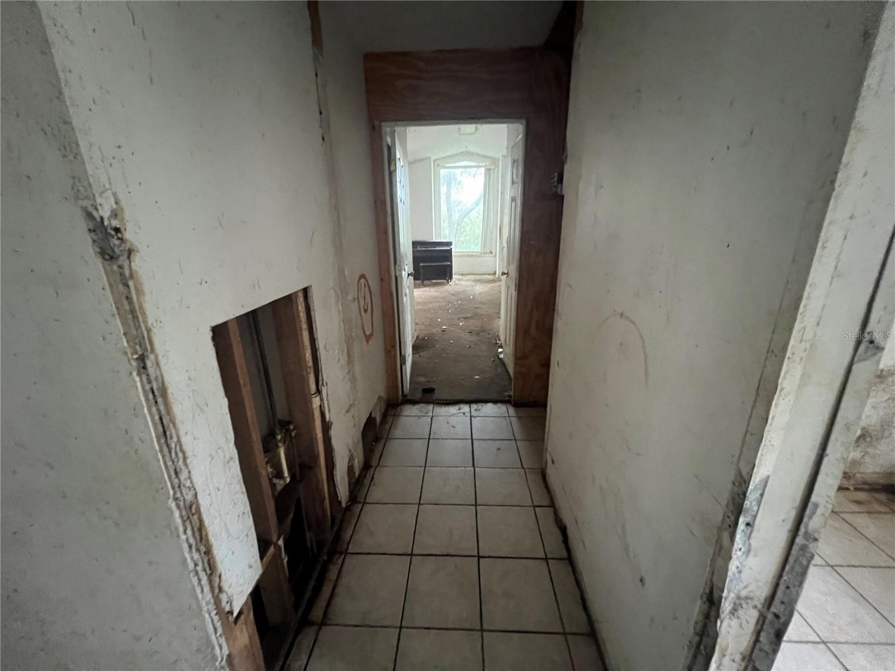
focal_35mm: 13
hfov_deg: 106.2
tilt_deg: -18.3
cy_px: 336
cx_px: 448
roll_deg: +0.7
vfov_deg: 89.9
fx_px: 336
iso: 1250
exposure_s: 1/32
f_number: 1.8
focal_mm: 1.57
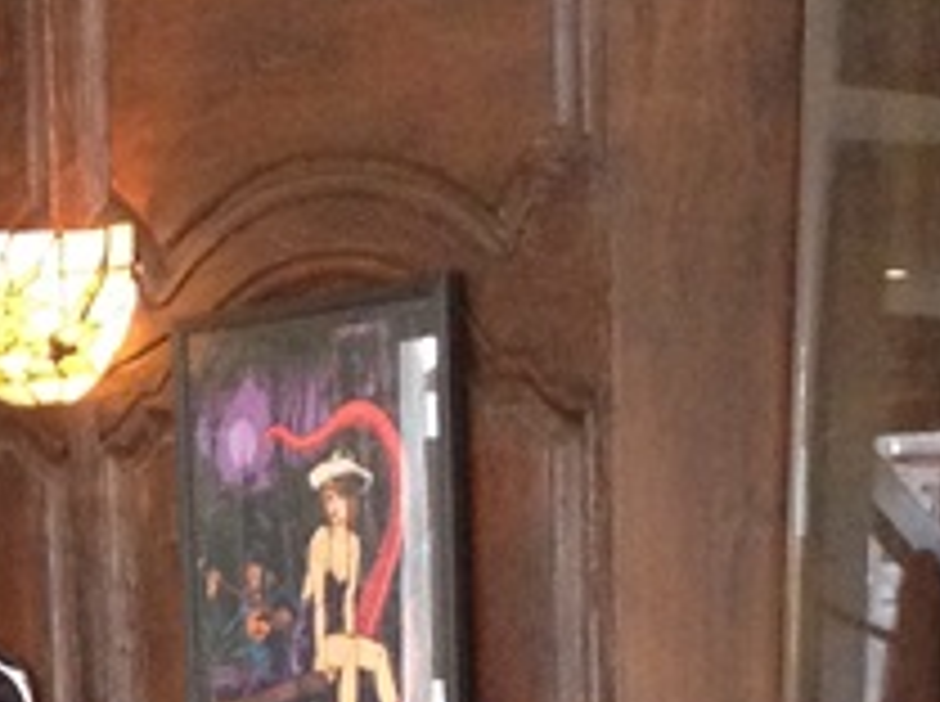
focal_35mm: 162
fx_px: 4392
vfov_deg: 8.8
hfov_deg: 12.0
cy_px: 1274
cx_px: -58
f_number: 2.4
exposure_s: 1/17
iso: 400
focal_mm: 4.12
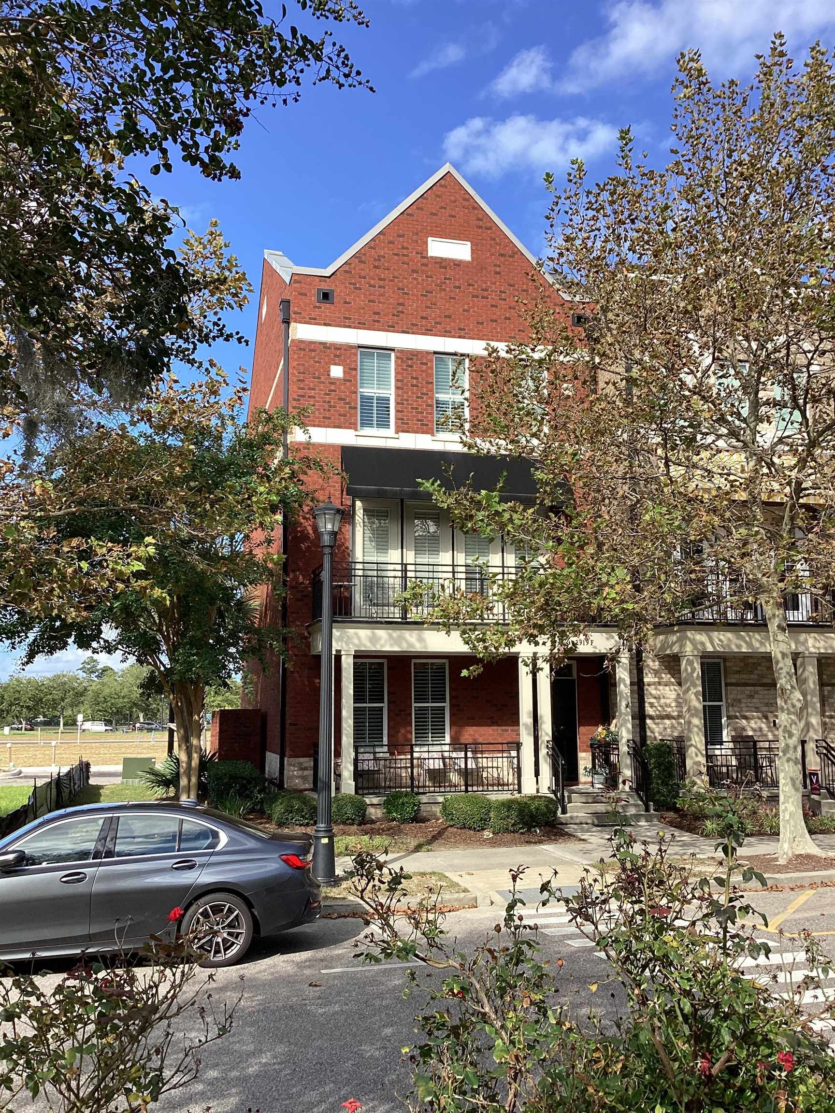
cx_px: 418
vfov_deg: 58.4
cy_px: 556
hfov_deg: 45.4
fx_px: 997
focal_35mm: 31
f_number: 2.4
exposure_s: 1/727
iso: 25
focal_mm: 3.3
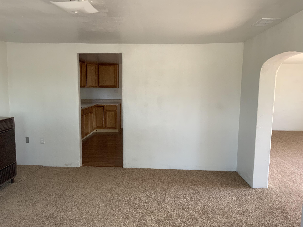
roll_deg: -0.1
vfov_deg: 48.2
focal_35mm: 29
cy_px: 114
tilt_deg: -5.8
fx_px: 254
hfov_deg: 61.7
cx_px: 152
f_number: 1.8
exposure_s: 1/122
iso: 64
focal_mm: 3
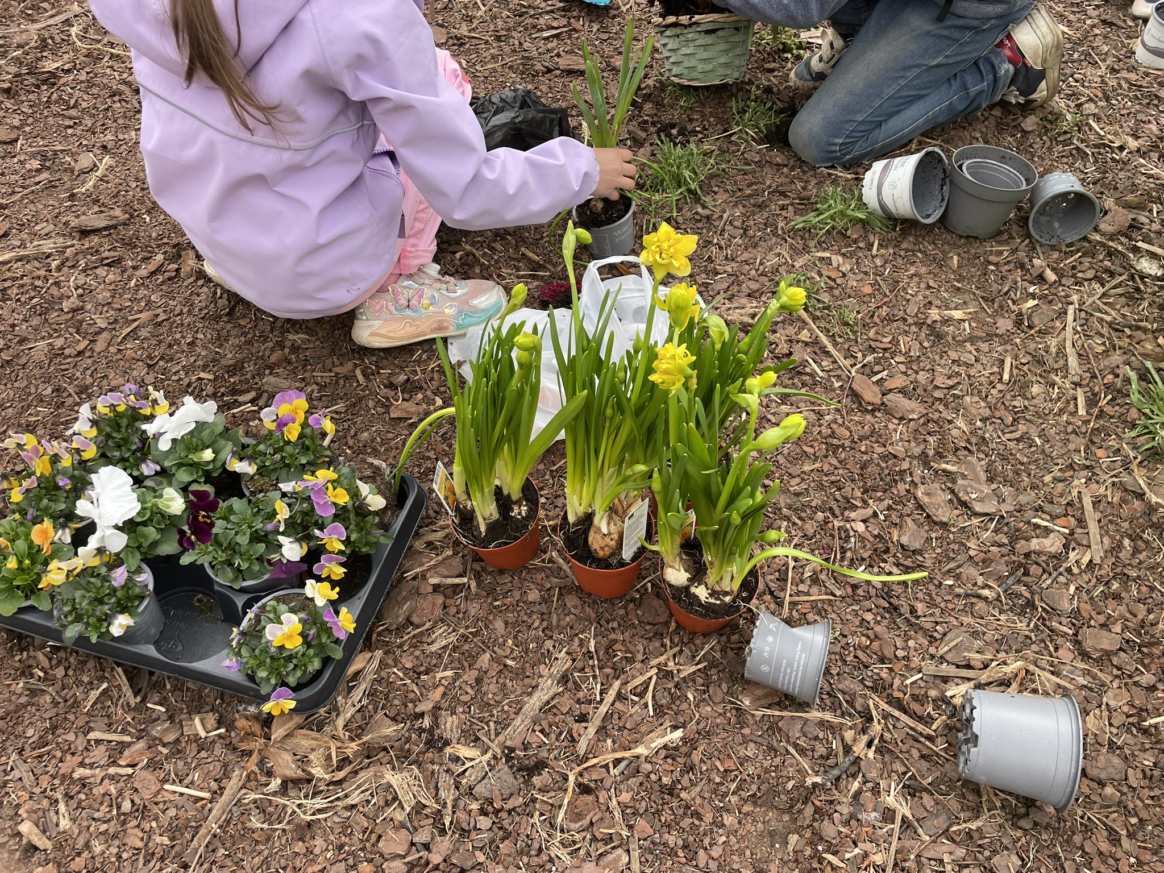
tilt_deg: -51.7
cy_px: 436
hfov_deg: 67.3
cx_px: 582
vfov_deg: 53.1
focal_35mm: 26
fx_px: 874
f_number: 1.6
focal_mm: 4.2
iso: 32
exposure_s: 1/241
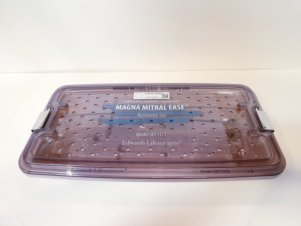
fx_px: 226
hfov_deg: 67.3
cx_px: 150
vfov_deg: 53.1
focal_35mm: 26
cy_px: 113
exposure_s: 1/50
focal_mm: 4.3
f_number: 2.4
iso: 160
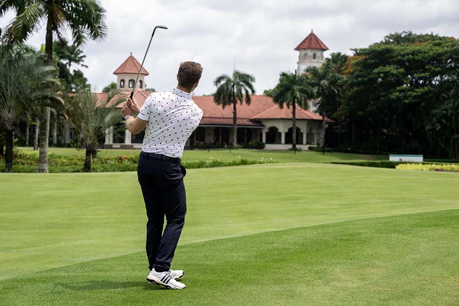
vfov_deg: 19.5
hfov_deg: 28.8
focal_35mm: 70
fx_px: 892
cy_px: 153
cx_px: 230
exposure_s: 1/400
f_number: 5
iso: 110
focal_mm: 70
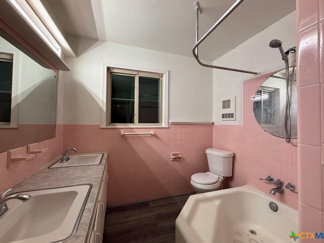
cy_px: 118
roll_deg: -1.0
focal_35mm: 15
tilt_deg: +0.9
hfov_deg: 98.2
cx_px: 165
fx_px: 140
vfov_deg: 81.7
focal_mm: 2.22
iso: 160
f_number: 2.2
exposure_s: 1/120
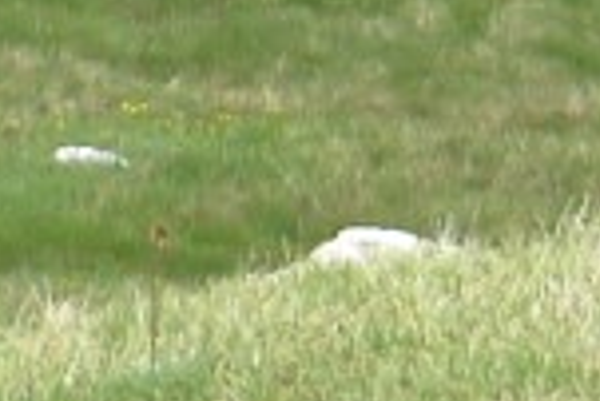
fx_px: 15064
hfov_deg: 2.3
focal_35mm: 903
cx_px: 383
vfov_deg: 1.5
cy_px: -933
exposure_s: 1/320
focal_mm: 19.2
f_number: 3.3
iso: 80
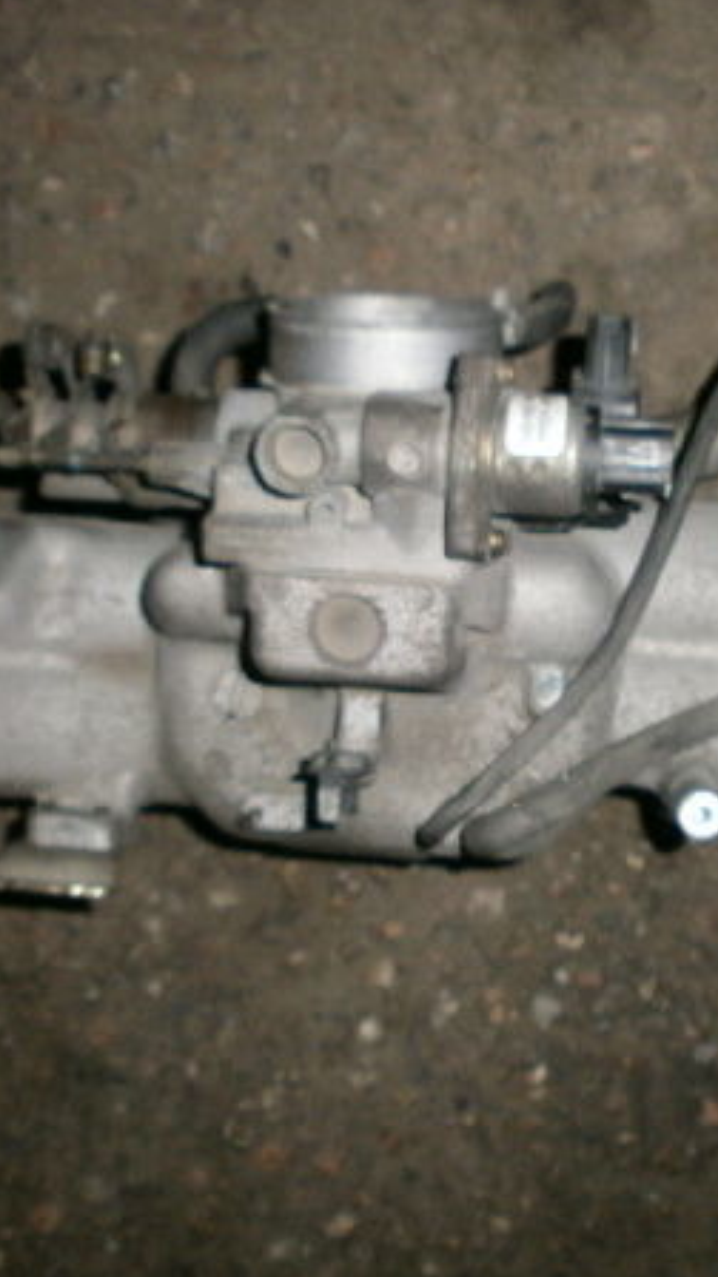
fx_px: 1422
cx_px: 444
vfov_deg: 48.4
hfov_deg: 28.3
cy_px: 624
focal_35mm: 42
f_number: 2.9
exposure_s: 1/30
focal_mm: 4.8
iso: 125
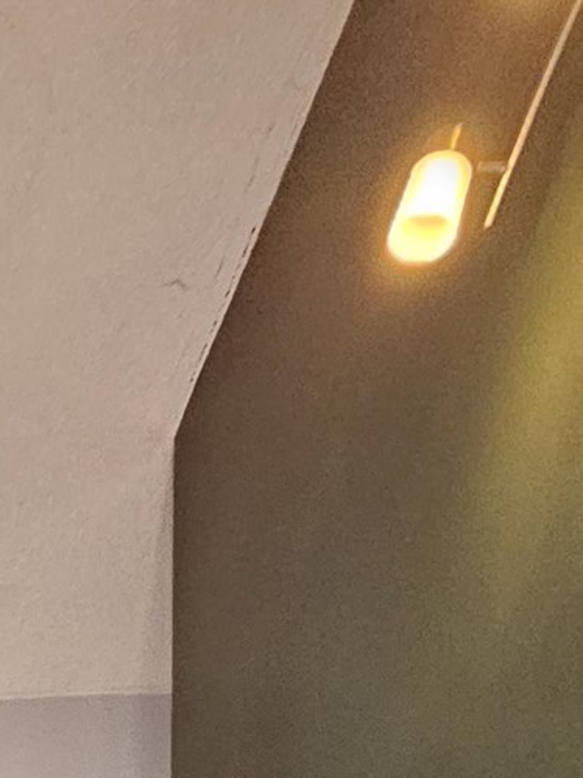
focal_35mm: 60
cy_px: 1620
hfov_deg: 20.2
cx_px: -344
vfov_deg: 18.2
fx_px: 1348
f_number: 2.2
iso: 320
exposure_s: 1/40
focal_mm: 2.2
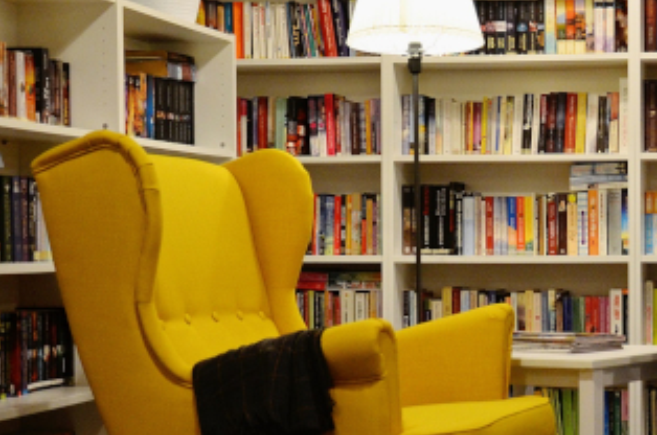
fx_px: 1585
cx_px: 609
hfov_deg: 22.8
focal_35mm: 87
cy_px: 257
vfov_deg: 15.6
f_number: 4
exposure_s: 1/60
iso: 1600
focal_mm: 28
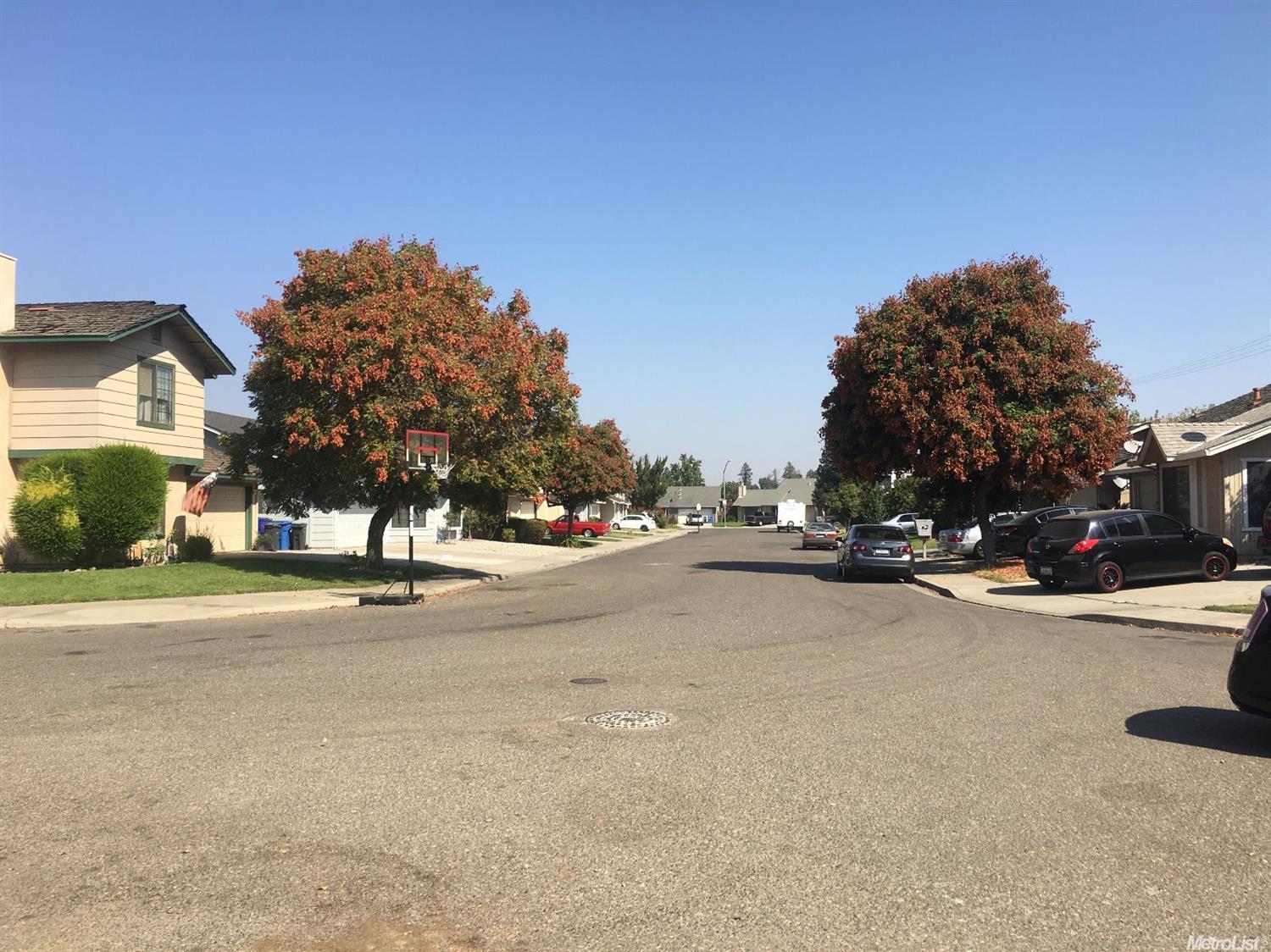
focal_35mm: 29
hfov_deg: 61.7
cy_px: 476
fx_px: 1064
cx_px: 636
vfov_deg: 48.2
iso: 25
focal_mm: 4.15
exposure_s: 1/1479
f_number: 2.2
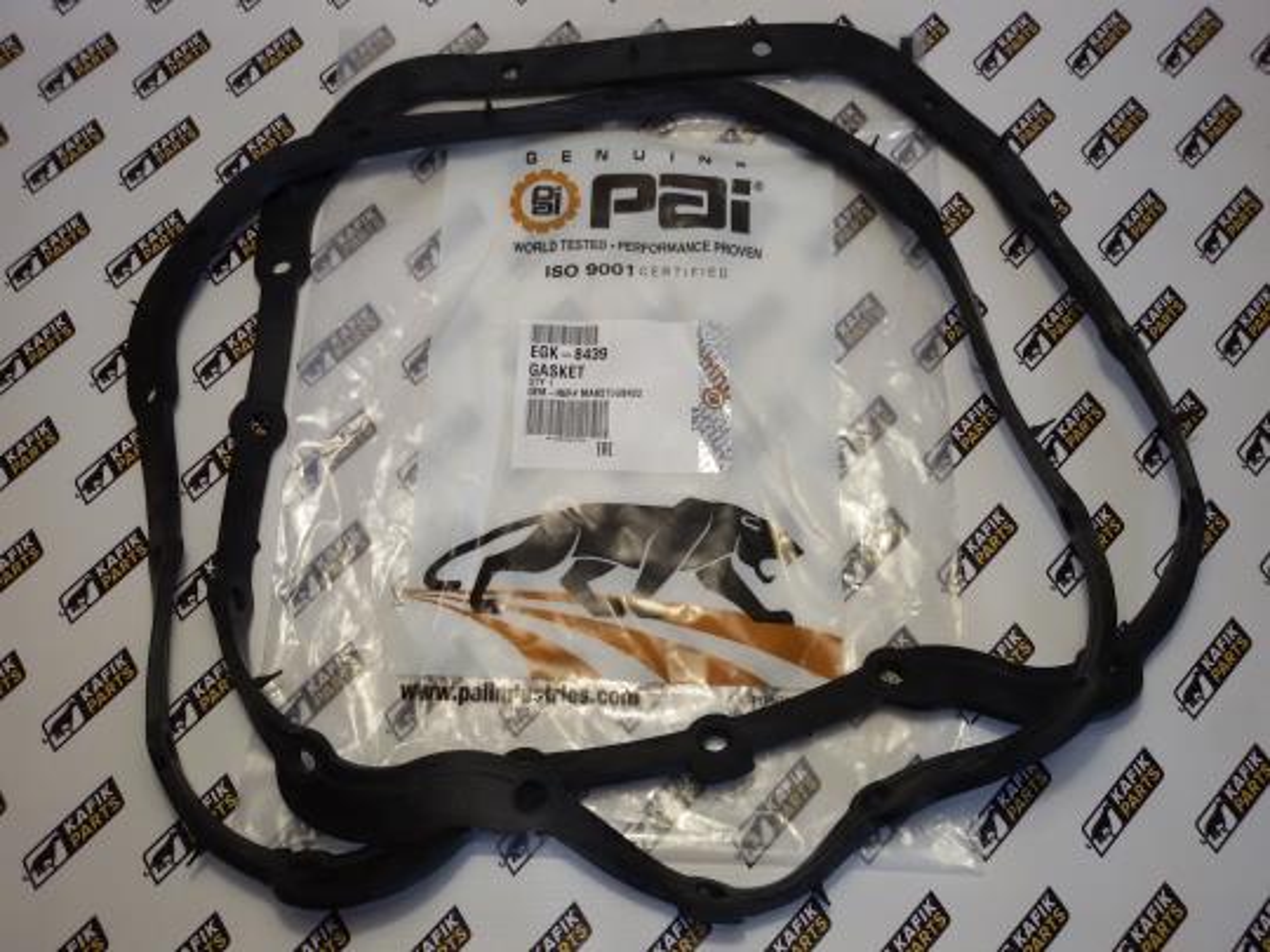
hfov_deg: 58.4
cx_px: 635
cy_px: 476
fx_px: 1137
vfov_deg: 45.4
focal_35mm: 31
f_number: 2.4
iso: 40
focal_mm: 2.93
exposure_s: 1/50
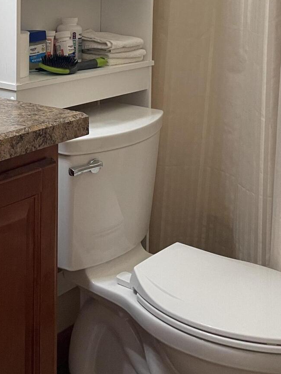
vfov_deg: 30.2
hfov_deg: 23.8
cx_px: 37
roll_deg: +0.2
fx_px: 650
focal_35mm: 60
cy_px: 12
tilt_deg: -3.6
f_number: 1.6
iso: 125
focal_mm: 4.2
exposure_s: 1/60
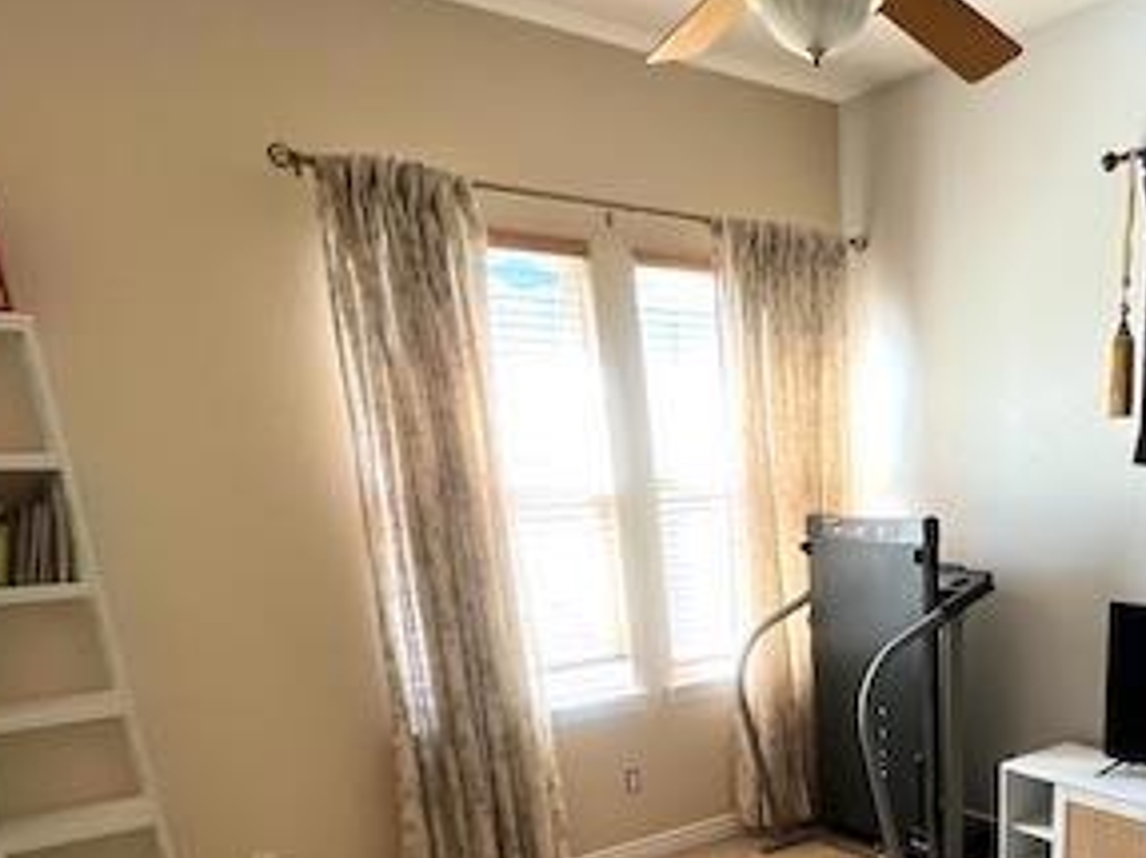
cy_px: 814
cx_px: 902
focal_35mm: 29
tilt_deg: -18.8
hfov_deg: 57.5
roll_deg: +1.0
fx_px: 960
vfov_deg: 42.9
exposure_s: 1/99
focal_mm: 1.57
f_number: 1.8
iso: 250
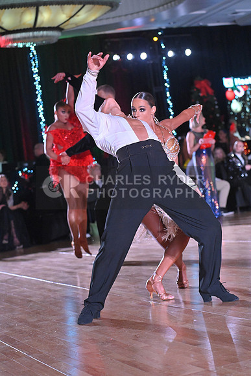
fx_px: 899
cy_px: 188
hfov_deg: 15.9
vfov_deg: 23.6
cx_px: 126
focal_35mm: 86
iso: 5000
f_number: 4
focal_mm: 86
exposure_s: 1/400
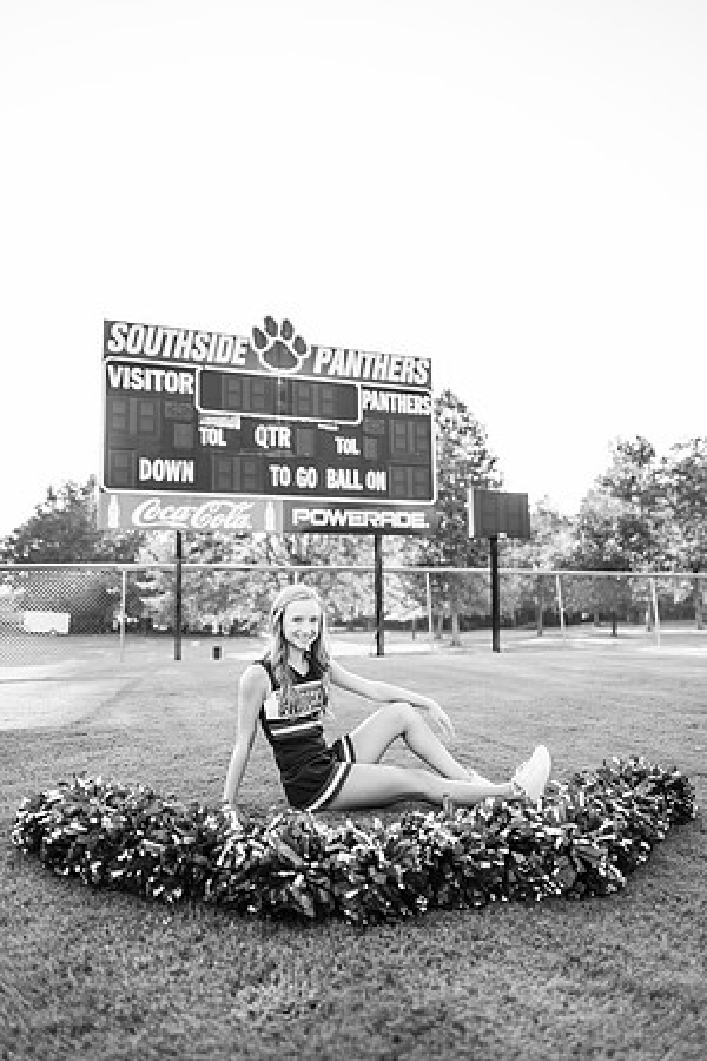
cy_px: 530
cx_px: 354
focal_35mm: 24
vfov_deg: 73.7
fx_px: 707
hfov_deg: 53.1
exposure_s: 1/500
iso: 125
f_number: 2
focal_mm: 24
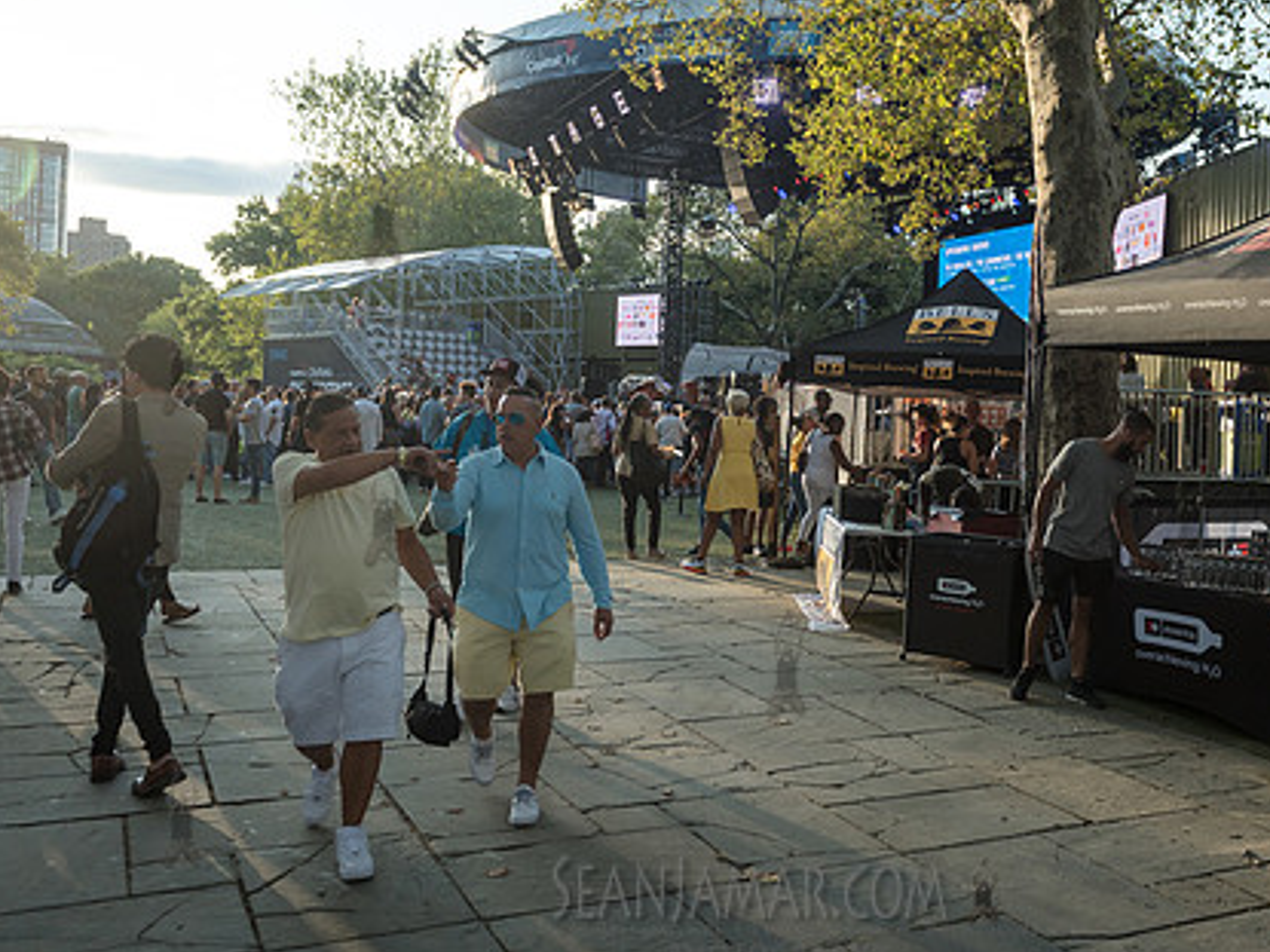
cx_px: 886
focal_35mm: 36
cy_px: 416
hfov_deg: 50.1
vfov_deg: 39.6
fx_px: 1320
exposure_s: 1/1000
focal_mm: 24
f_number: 4
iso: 200
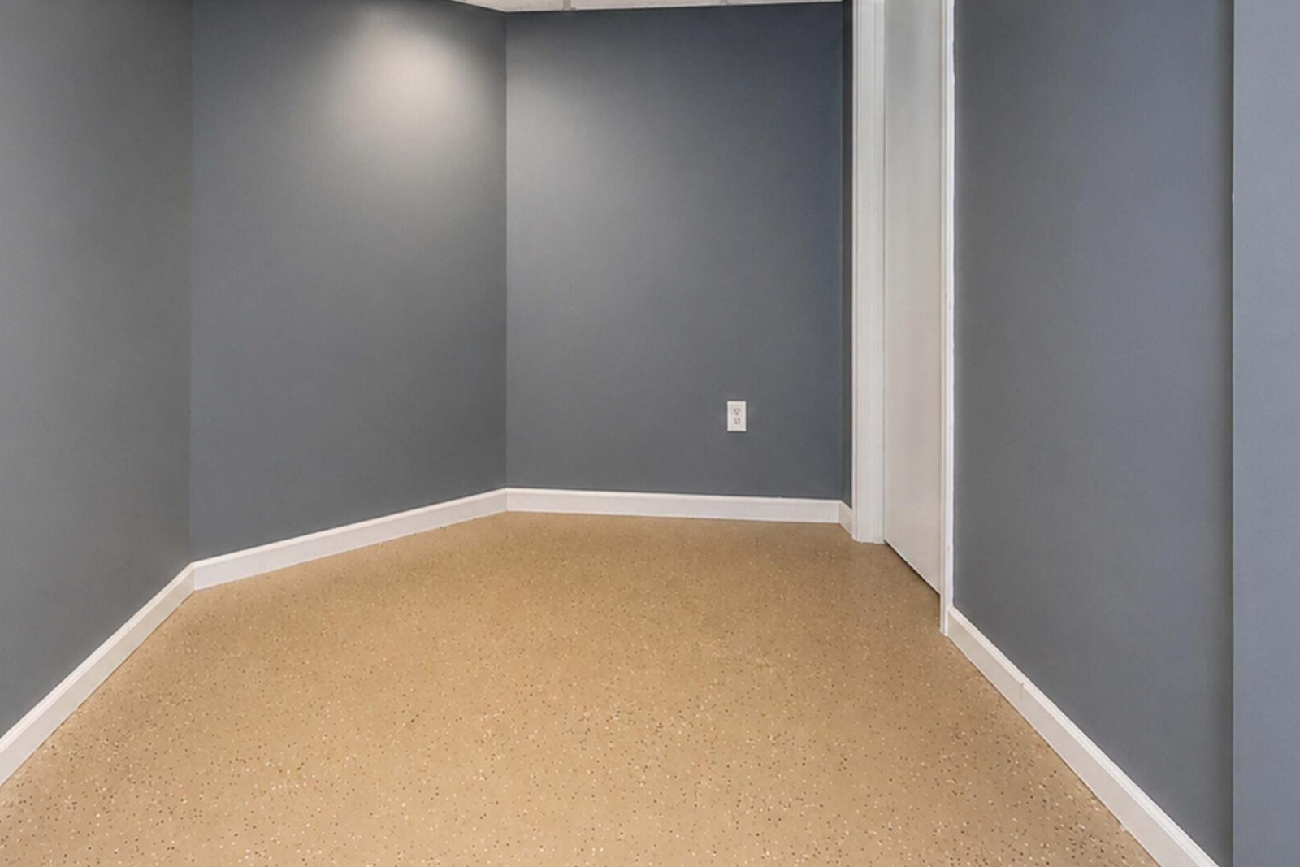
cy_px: 226
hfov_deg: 71.7
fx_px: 867
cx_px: 439
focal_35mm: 24
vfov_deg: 51.1
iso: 2000
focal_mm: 10
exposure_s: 1/60
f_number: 8
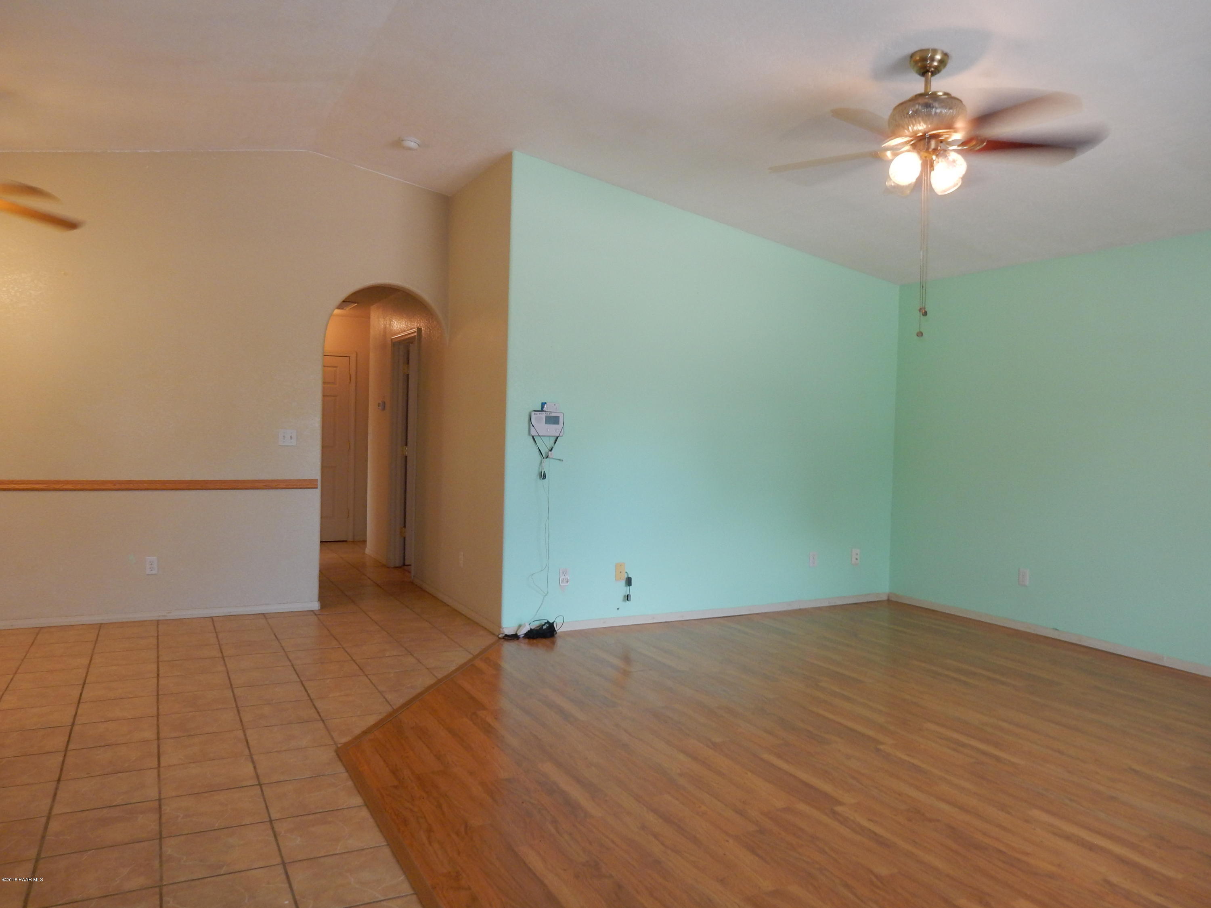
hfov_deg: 69.4
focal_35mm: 25
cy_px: 454
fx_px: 875
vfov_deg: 54.9
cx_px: 606
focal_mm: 4.5
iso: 200
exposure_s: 1/30
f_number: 3.7
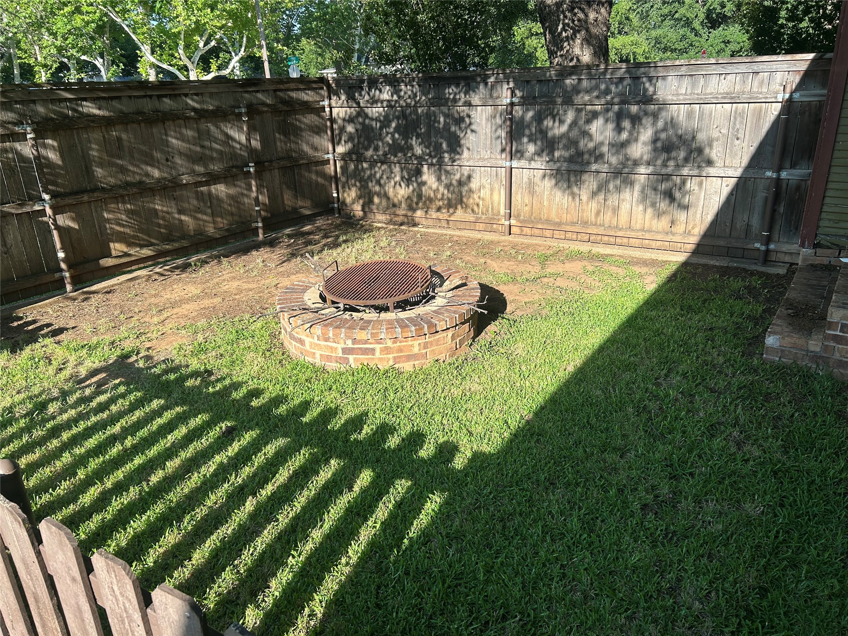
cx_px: 424
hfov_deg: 67.3
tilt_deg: -21.5
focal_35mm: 26
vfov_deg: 53.1
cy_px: 318
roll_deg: +2.9
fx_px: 637
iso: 50
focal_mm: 5.7
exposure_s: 1/1266
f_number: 1.5
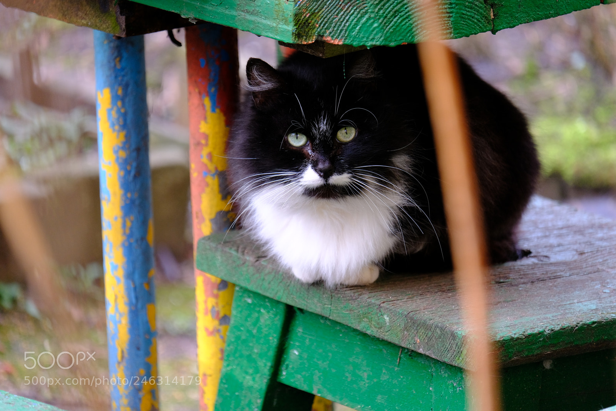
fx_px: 4004
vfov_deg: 5.9
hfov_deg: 8.8
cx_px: 308
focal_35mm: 234
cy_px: 206
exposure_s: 1/80
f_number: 4.5
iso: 800
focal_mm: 156.1
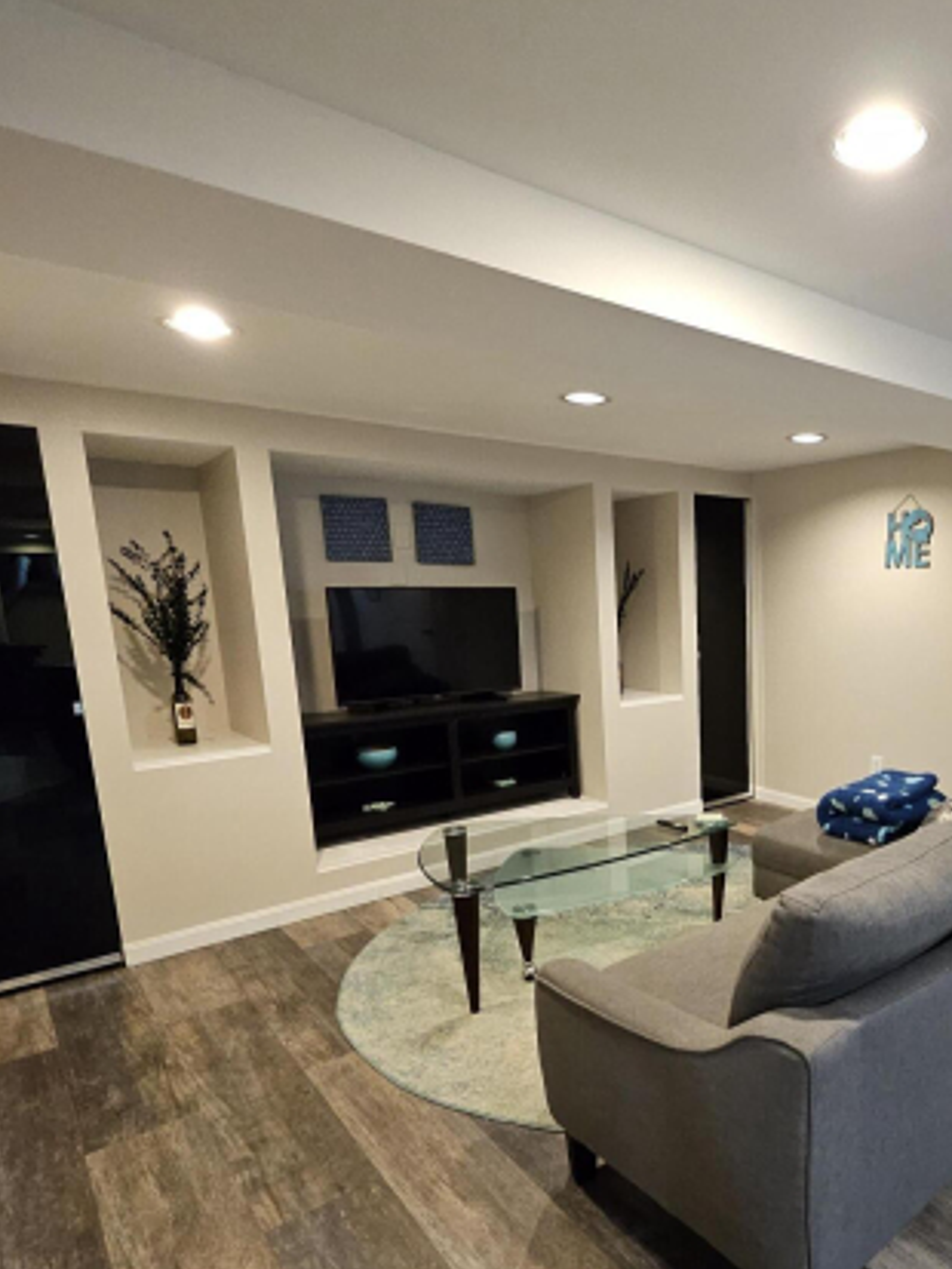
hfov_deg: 59.1
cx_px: 746
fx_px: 770
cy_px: 751
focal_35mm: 21
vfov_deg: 78.2
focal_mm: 1.74
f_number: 2.2
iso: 500
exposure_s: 1/30
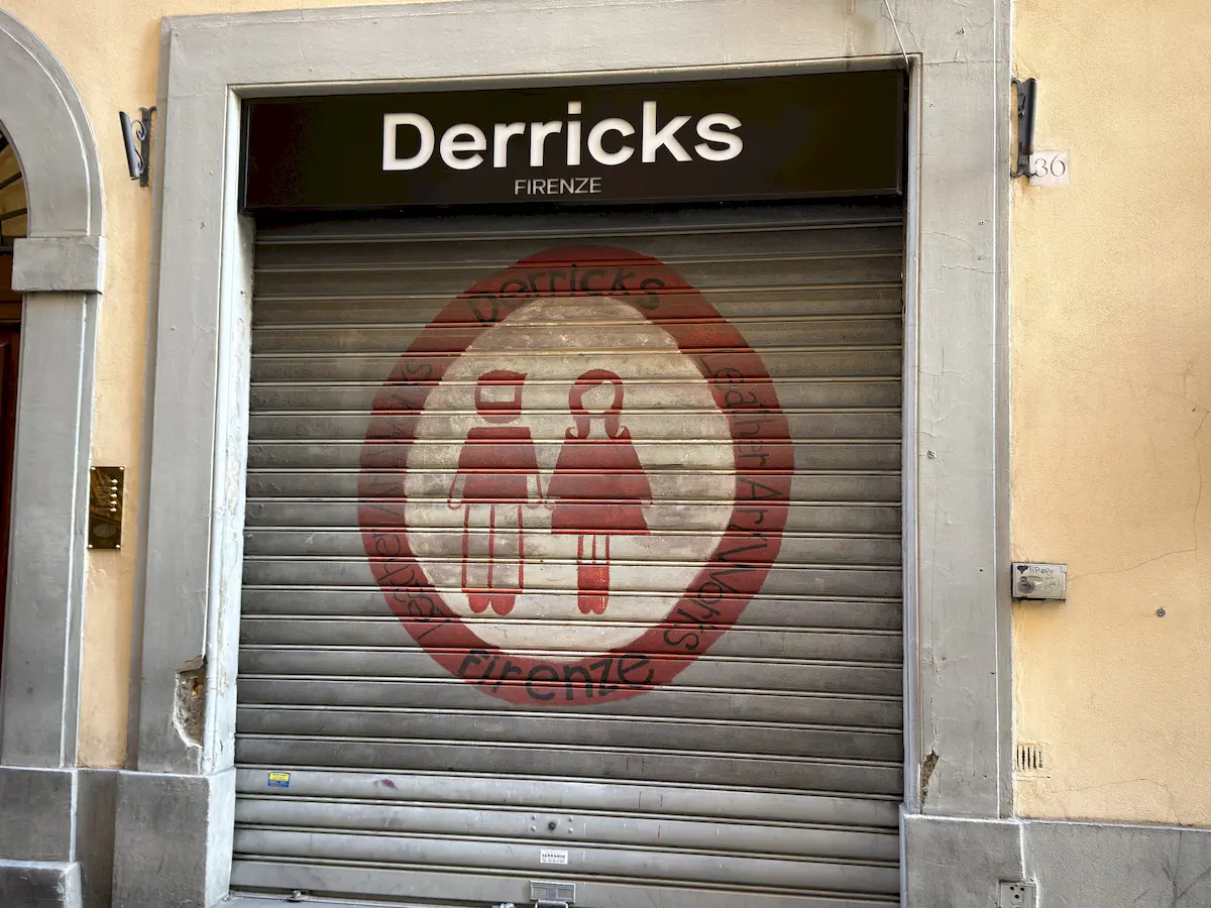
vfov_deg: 40.7
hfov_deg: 52.6
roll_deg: -0.6
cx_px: 606
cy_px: 454
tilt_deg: +4.0
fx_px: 1224
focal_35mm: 35
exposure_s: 1/60
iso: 100
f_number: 1.78
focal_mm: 6.76
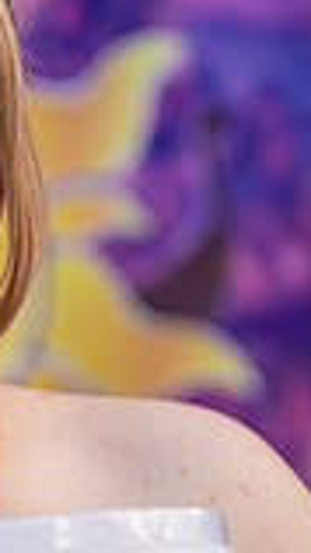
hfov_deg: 5.8
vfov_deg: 10.3
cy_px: 416
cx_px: -77
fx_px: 3061
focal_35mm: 209
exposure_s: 1/100
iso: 160
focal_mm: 70
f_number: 2.8
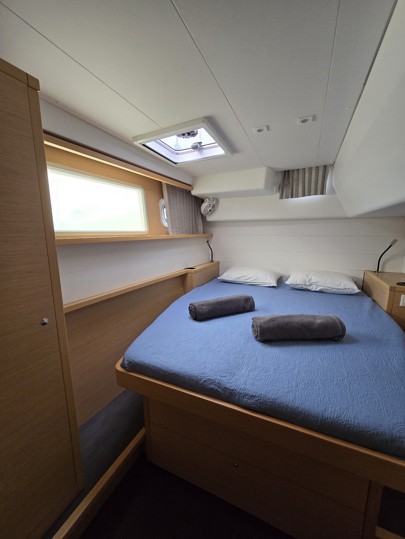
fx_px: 203
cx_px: 202
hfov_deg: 89.9
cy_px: 270
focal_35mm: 13
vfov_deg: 106.2
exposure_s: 1/100
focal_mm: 2.2
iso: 200
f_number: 2.2
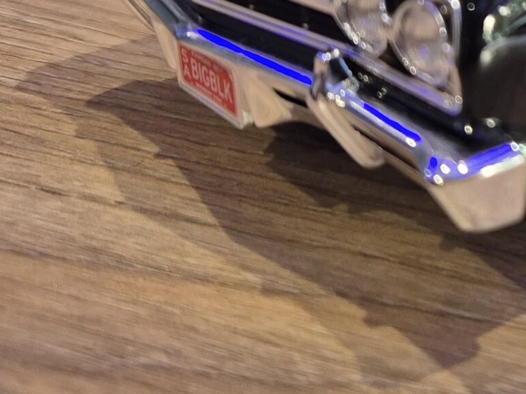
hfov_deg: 23.0
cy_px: -99
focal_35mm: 76
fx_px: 1155
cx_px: 675
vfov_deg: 18.2
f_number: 1.8
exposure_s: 1/100
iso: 500
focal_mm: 5.4
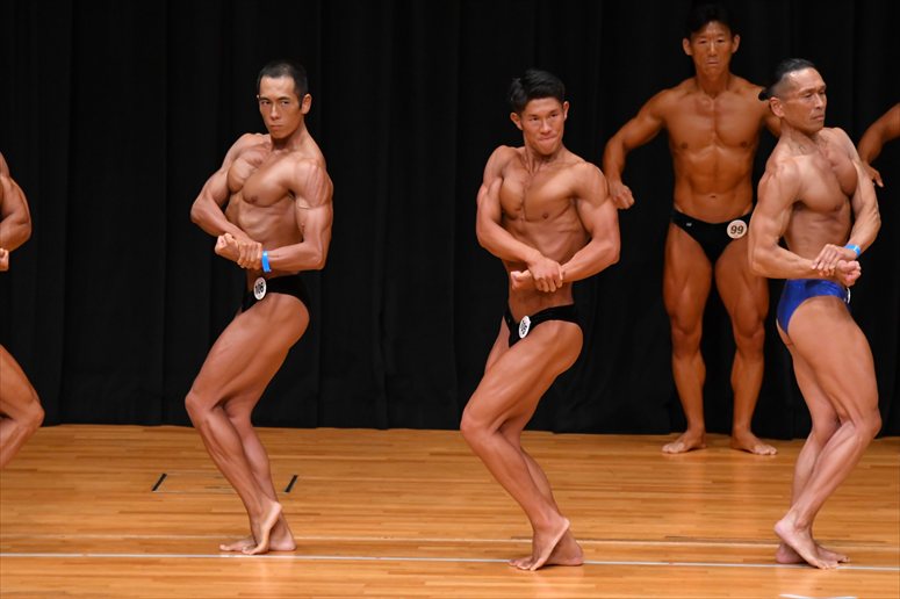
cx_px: 450
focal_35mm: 285
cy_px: 300
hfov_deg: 7.2
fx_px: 7122
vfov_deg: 4.8
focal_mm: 190
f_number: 5.6
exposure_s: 1/400
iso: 3200
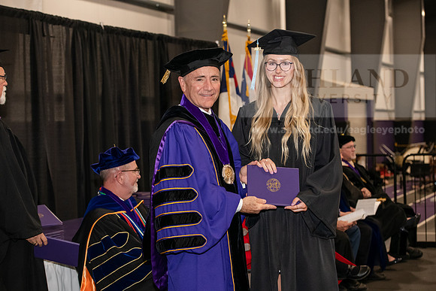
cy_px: 146
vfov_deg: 19.5
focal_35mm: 70
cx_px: 218
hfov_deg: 28.8
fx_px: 848
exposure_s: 1/200
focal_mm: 70
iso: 2500
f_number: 5
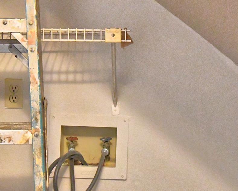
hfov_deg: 33.0
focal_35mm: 57
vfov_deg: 26.7
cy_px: 83
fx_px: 402
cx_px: 121
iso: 12800
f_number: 5.6
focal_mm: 20
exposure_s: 1/100
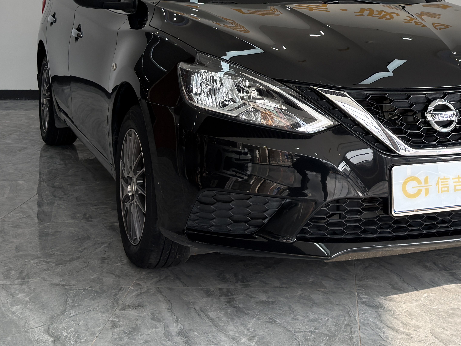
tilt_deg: -4.0
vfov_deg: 22.4
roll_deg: -0.4
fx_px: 852
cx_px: 297
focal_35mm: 64
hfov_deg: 30.1
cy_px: 36
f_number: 1.78
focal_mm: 6.76
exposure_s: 1/568
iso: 64
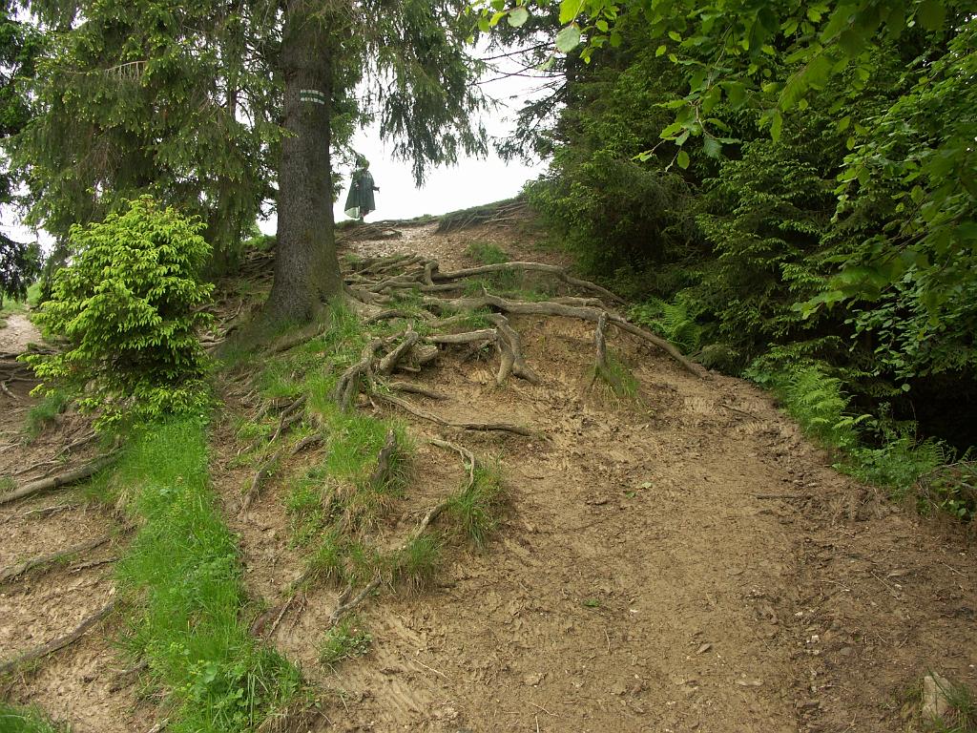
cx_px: 488
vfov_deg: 46.8
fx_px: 847
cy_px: 366
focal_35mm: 30
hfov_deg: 60.0
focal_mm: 7.83
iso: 64
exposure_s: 1/60
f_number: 3.2
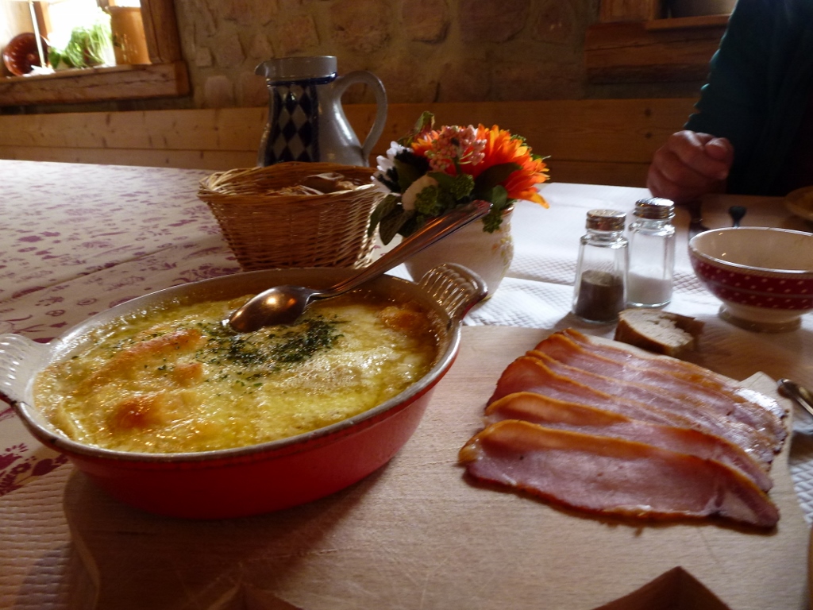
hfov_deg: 71.6
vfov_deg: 56.8
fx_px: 564
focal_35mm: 24
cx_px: 406
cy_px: 305
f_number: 3.3
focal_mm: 4.3
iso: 200
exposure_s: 1/13
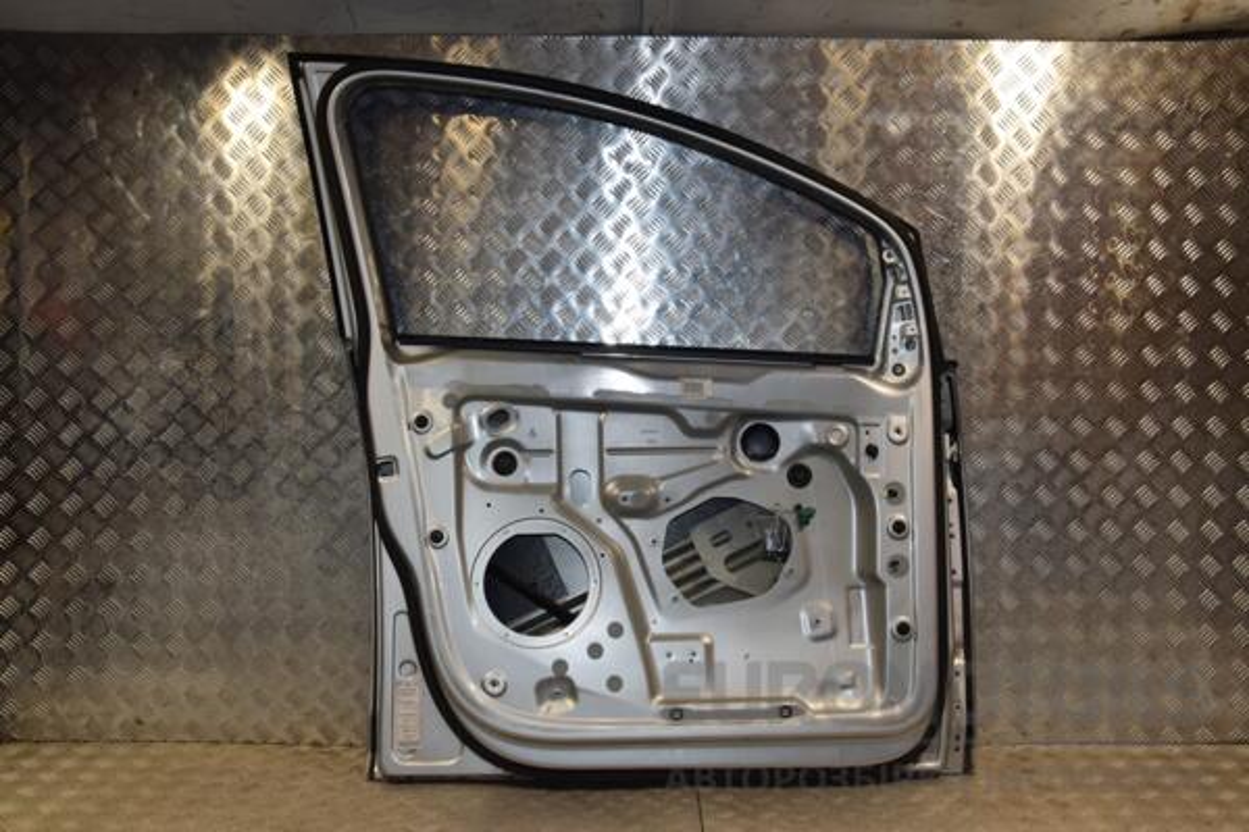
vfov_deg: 40.0
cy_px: 416
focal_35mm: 33
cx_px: 624
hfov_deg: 57.2
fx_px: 1145
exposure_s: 1/200
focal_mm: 22
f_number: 9
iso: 800
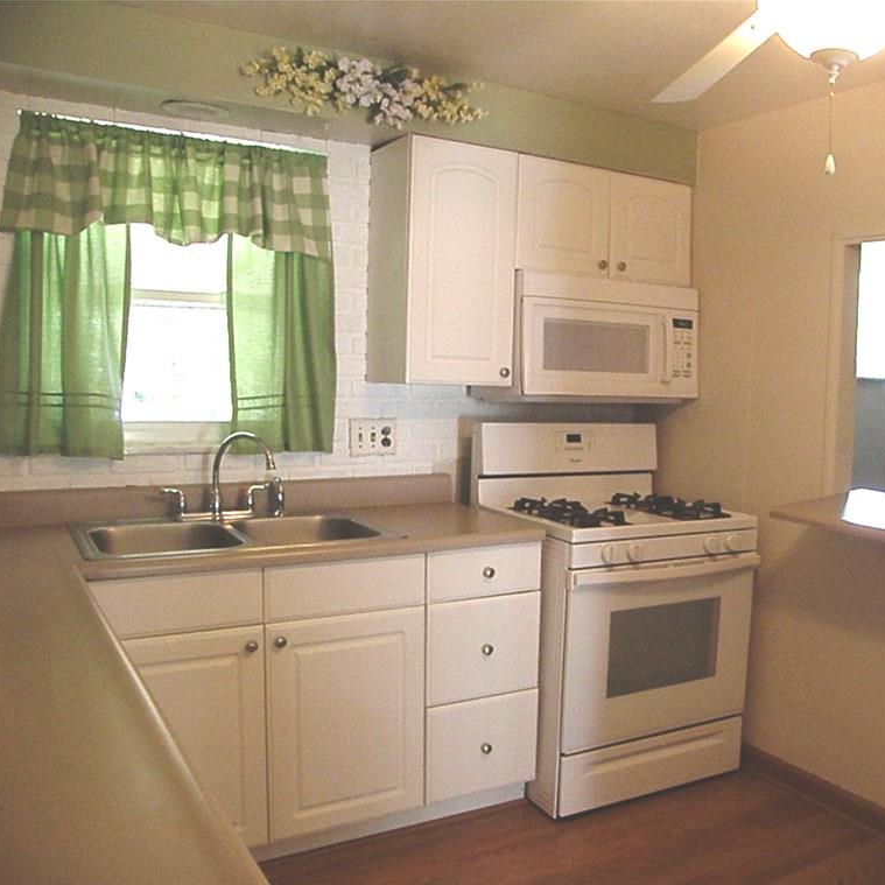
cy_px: 447
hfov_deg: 52.0
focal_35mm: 31
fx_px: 897
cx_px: 555
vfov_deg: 52.5
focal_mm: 4.6
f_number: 2.8
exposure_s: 1/125
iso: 640
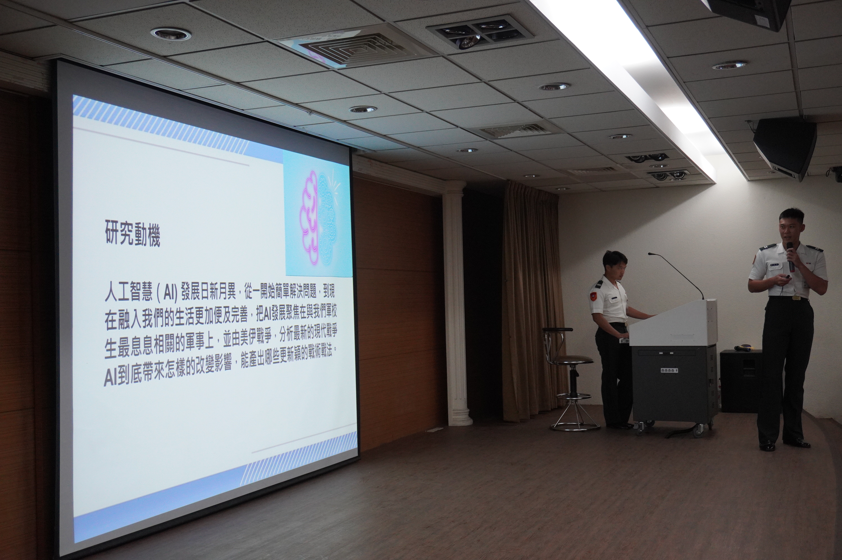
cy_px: 280
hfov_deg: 49.6
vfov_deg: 34.1
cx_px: 421
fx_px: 911
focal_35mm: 39
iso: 1600
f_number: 4.5
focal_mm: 26
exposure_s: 1/160
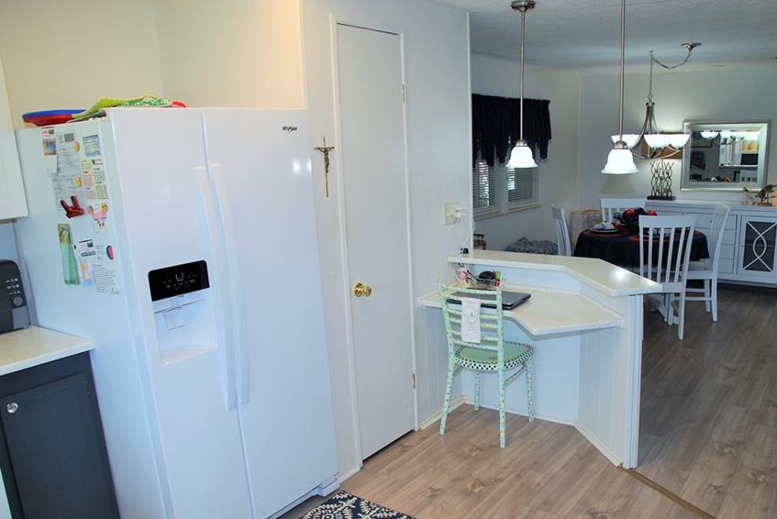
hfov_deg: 63.1
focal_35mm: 29
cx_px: 461
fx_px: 626
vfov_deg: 44.8
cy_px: 306
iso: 200
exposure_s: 1/60
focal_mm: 16
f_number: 4
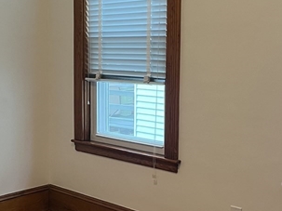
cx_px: 93
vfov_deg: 22.2
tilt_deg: -11.0
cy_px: 91
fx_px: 537
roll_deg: -1.2
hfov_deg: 29.2
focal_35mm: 66
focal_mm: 5.1
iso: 200
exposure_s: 1/60
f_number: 1.6
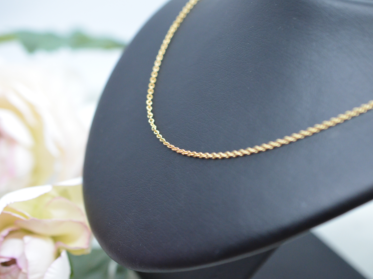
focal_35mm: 66
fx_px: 711
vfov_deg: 22.3
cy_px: 138
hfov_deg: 29.4
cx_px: 176
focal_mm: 40
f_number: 4
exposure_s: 1/1000
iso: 2500
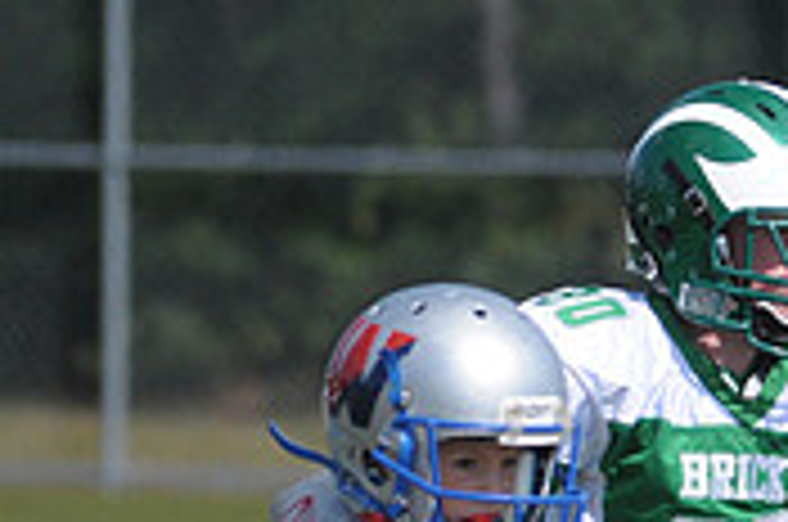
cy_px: 830
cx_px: 910
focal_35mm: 995
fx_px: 21740
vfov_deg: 1.4
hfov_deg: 2.1
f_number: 4
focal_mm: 200
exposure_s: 1/6400
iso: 640
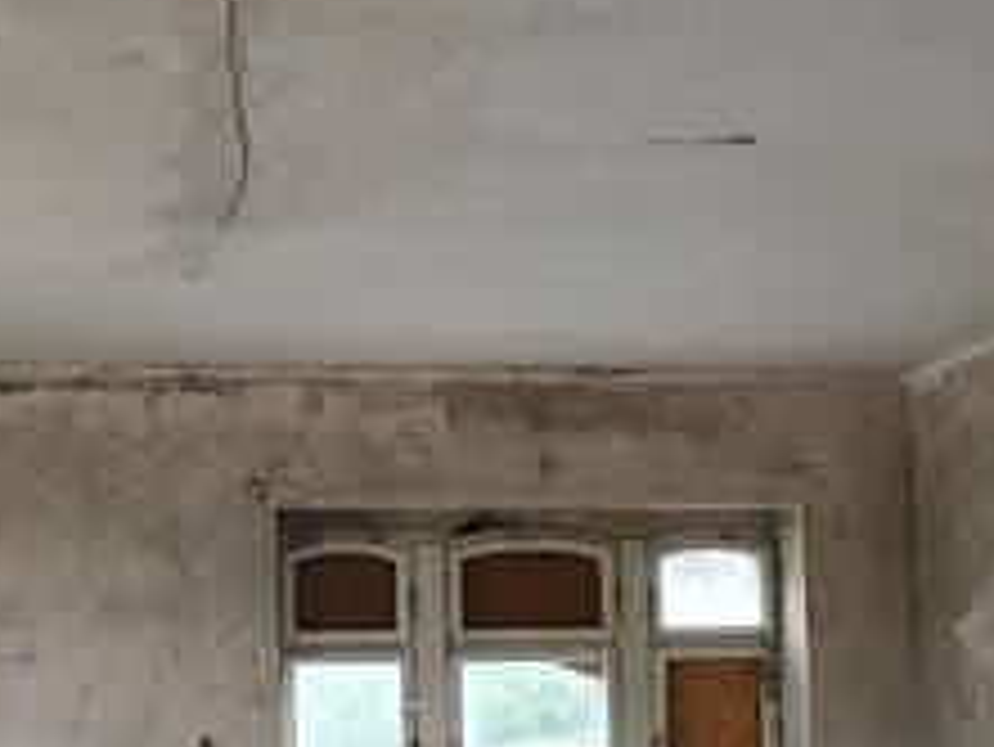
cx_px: 324
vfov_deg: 29.9
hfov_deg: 39.9
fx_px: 1350
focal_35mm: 47
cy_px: 630
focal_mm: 1.8
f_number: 2.2
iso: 100
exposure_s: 1/50
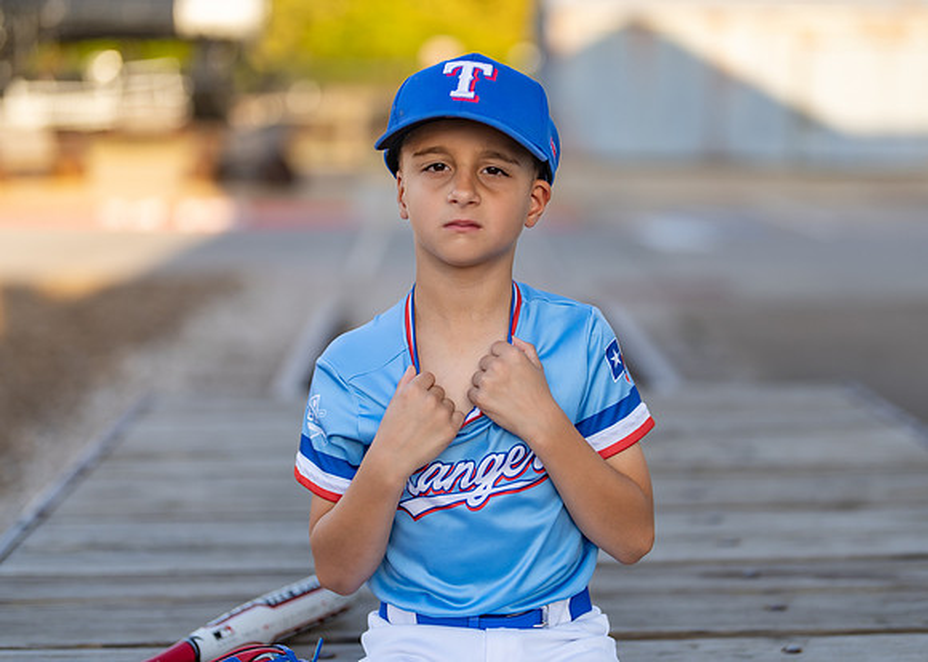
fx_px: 1624
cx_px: 505
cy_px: 329
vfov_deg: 23.0
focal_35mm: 62
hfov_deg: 31.9
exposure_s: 1/2000
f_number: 1.2
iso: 100
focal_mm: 50
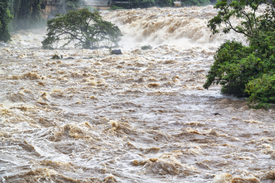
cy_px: 92
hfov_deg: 11.8
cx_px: 138
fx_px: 1329
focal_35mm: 174
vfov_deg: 7.9
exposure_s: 1/100
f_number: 9
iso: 100
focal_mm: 113
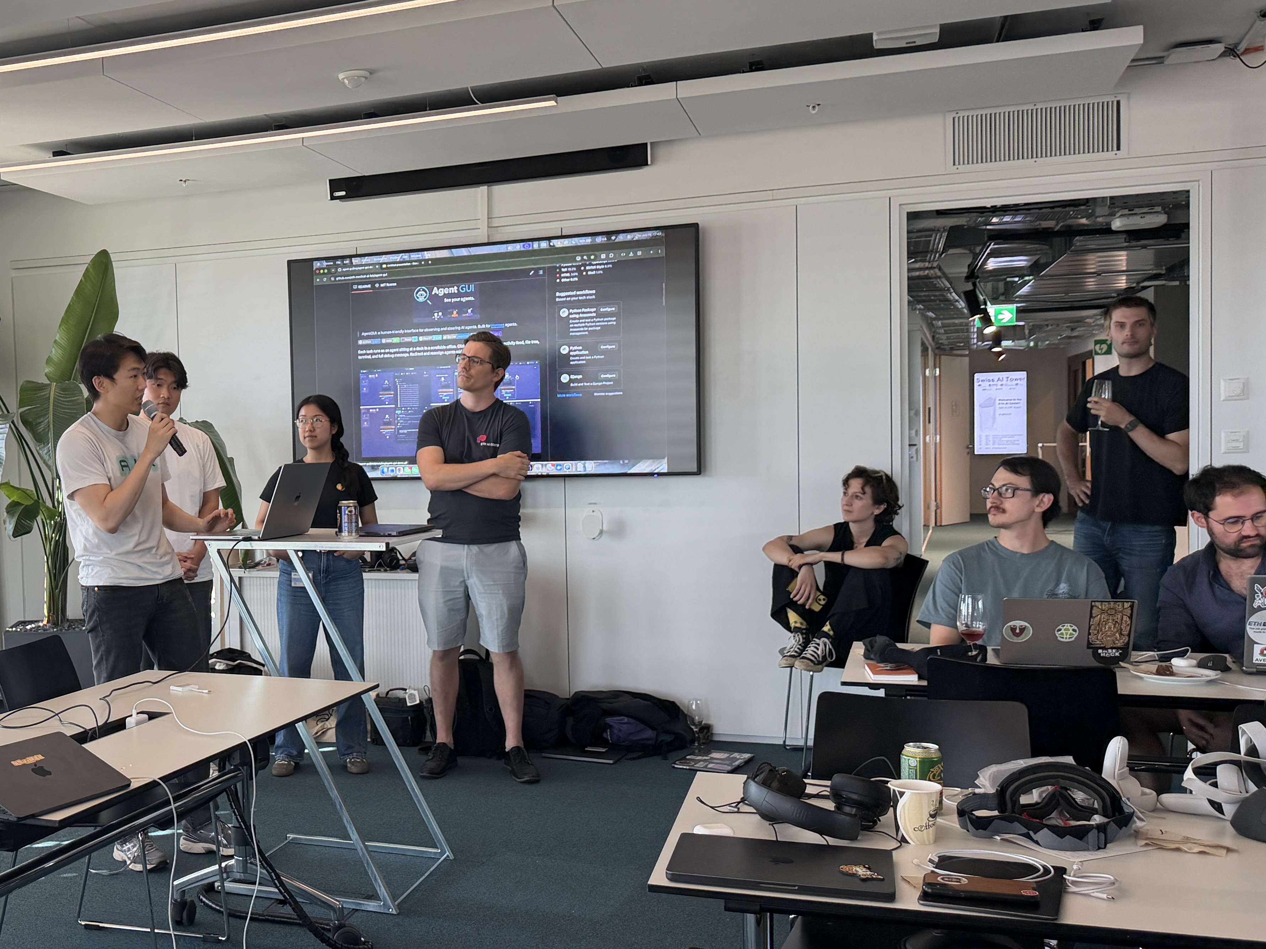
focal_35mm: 24
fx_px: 878
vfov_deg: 56.8
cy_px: 474
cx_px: 633
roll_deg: +1.6
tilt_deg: -2.7
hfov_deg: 71.6
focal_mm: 6.76
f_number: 1.78
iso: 200
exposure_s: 1/132
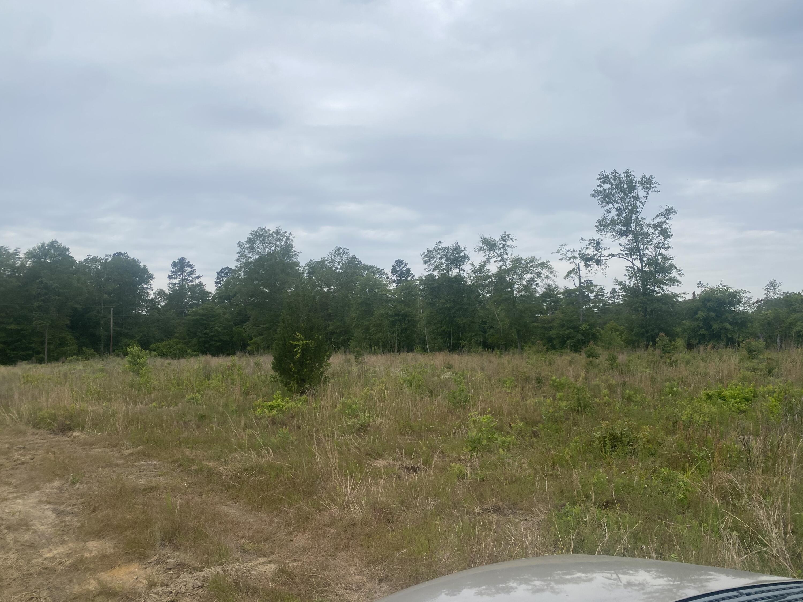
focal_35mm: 26
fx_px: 603
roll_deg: -0.5
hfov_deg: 67.3
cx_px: 402
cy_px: 301
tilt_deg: +4.5
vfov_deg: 53.1
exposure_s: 1/3401
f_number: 1.8
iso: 32
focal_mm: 4.25
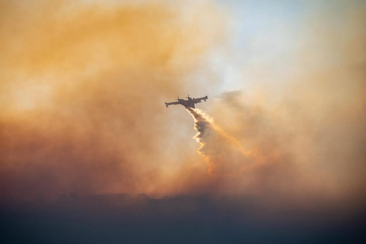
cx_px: 183
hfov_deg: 10.6
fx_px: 1981
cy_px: 122
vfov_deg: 7.0
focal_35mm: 195
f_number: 5
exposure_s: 1/640
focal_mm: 195
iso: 200
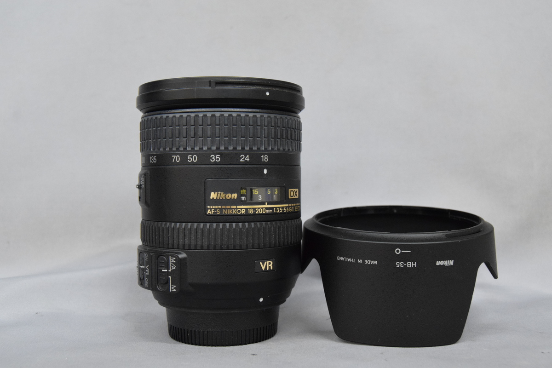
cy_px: 184
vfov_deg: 31.9
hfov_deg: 46.4
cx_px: 276
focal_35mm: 42
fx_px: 644
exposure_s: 1/125
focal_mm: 28
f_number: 8
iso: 3200
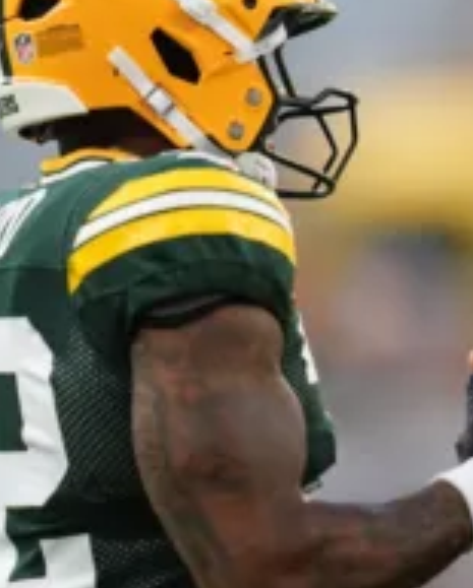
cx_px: 473
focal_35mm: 874
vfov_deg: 2.2
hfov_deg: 1.8
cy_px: 228
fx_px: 15258
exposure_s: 1/3200
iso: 1600
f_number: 2.8
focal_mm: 400
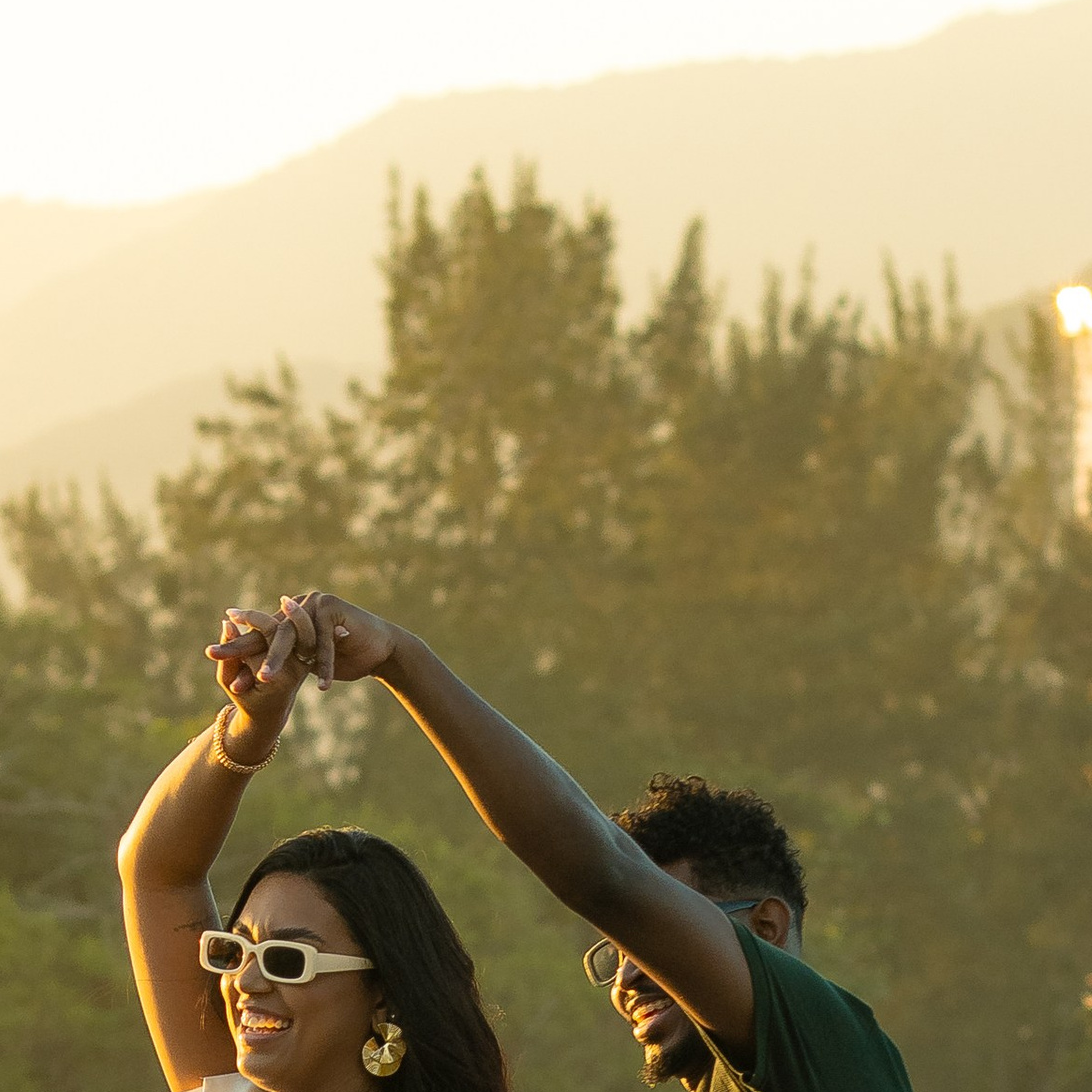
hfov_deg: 4.6
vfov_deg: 4.6
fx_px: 13598
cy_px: 1314
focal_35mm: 381
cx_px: 558
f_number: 5.6
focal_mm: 85
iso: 250
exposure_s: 1/250
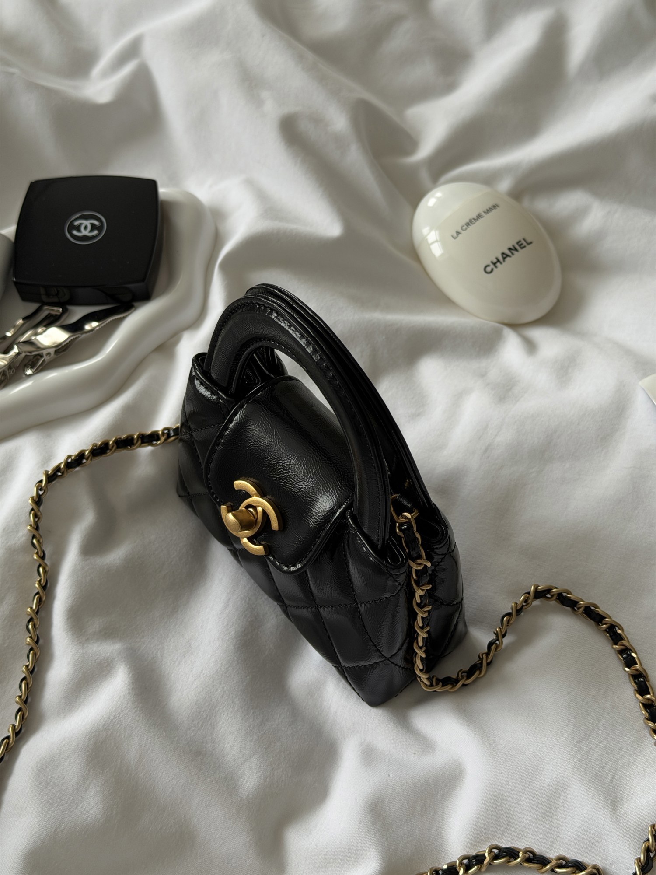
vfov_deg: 39.7
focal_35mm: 48
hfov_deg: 30.3
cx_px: 328
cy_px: 438
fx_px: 1213
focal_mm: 6.76
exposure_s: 1/121
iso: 50
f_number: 1.78
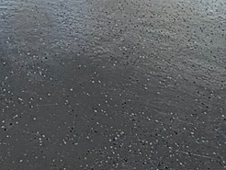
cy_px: -289
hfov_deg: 20.3
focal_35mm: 91
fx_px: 595
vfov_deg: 11.7
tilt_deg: -2.9
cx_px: -37
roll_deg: +2.6
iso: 40
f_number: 2.2
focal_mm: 2.22
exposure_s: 1/217
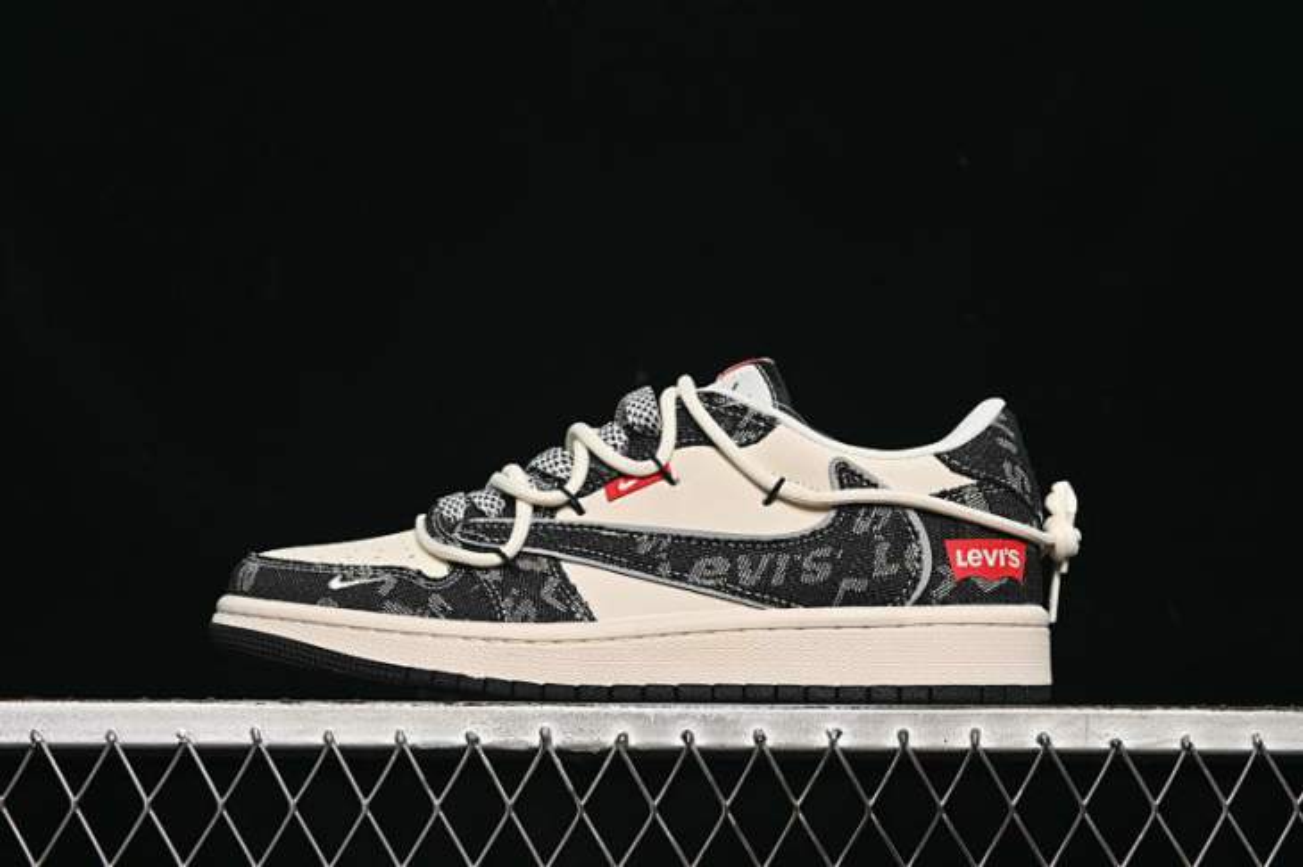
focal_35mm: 75
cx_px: 652
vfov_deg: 18.2
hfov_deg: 27.0
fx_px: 2713
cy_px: 434
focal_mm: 50
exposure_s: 1/50
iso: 160
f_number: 6.3
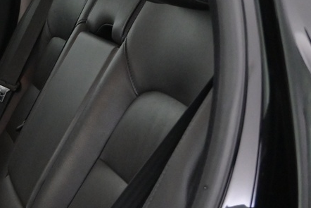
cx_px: -87
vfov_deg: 15.4
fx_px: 760
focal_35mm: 88
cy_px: 176
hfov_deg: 21.1
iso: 2500
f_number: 3.5
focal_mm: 16
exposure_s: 1/50
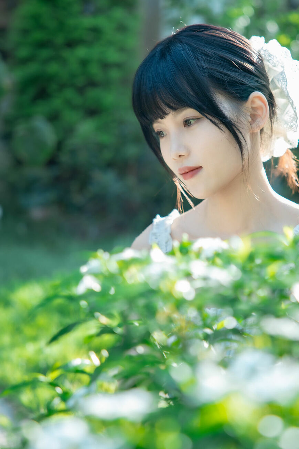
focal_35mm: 81
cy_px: 213
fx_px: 1009
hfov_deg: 16.9
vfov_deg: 25.1
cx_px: 172
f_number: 2.8
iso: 200
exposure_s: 1/200
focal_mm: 67
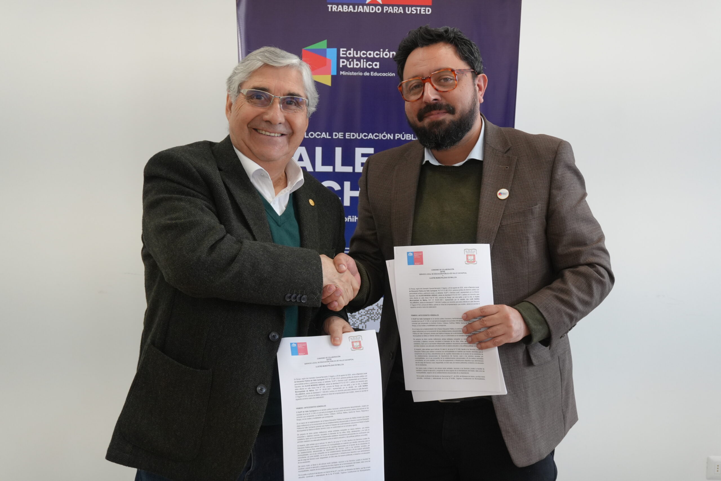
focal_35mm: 48
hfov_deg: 41.1
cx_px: 360
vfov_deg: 28.1
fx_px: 961
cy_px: 240
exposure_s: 1/160
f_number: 5
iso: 1000
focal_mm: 32
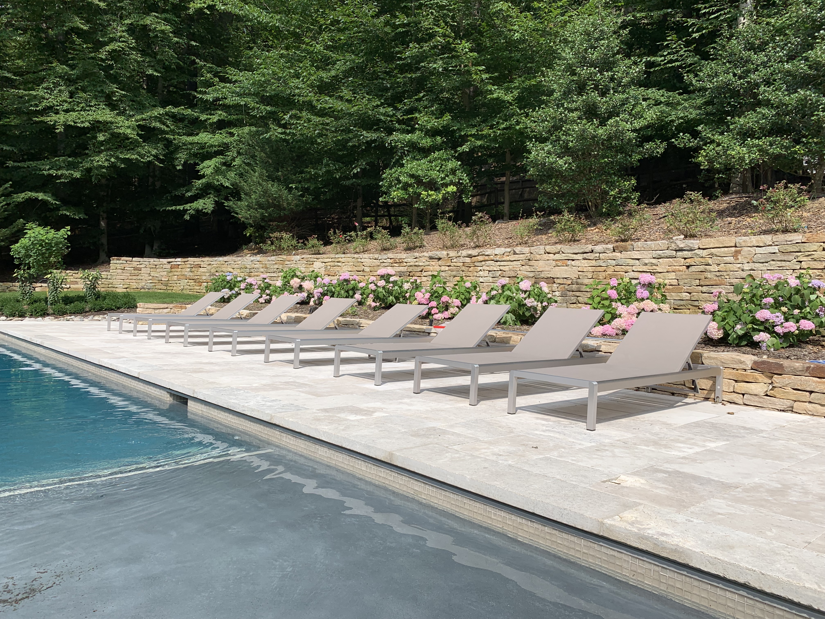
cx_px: 412
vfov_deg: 53.1
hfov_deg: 67.3
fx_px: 620
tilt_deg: -1.6
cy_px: 310
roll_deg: -0.8
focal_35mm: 26
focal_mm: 4.25
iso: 25
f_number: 1.8
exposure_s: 1/1812
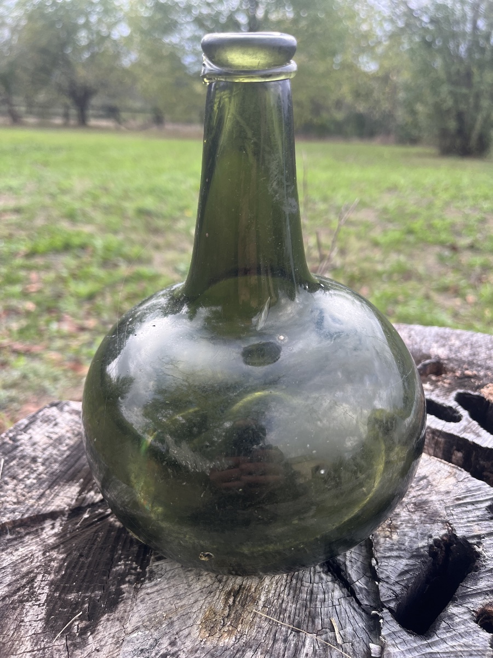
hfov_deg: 53.1
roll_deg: -0.2
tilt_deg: -21.5
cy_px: 329
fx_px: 494
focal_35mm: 26
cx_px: 246
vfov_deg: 67.3
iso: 50
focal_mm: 5.1
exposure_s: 1/373
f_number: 1.6
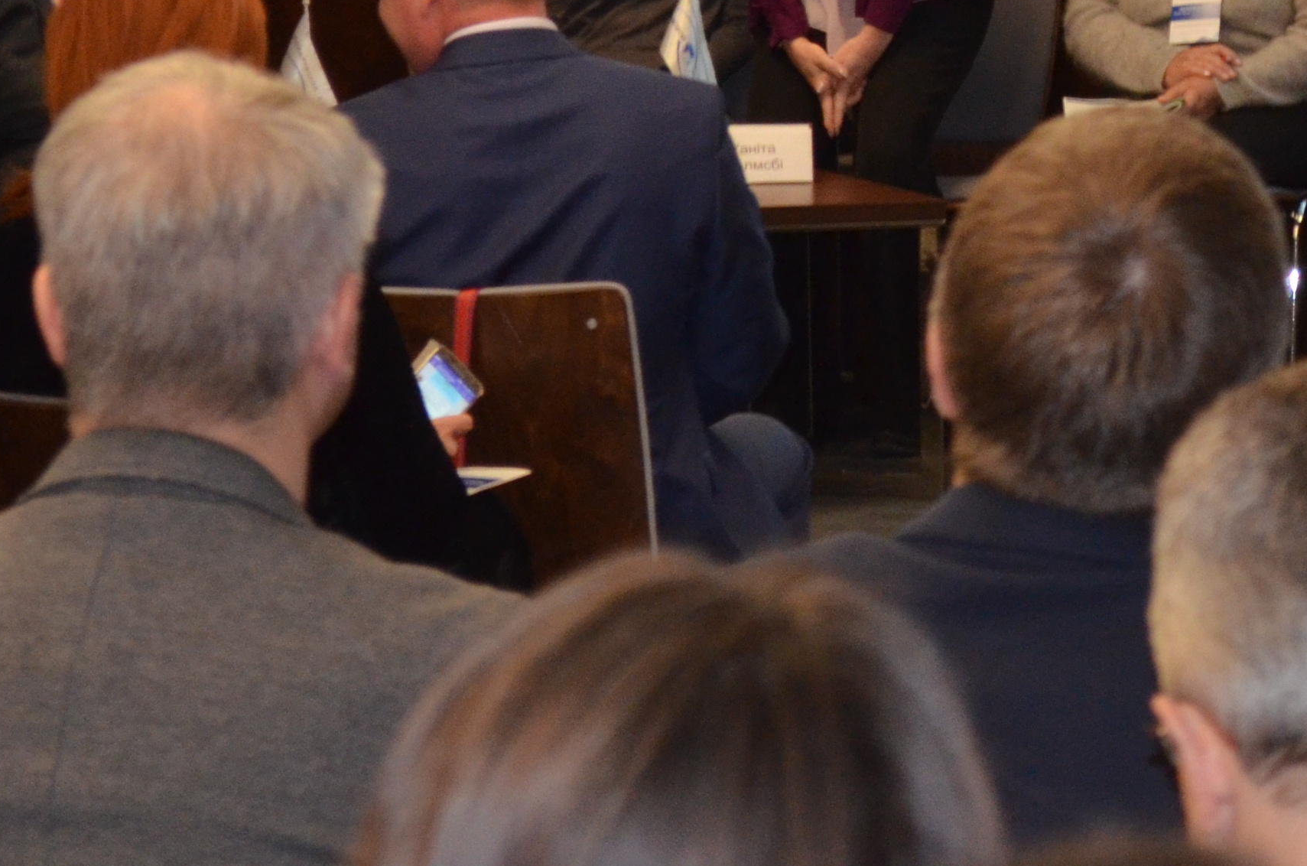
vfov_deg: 6.8
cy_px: -225
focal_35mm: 199
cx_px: 1289
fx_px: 7210
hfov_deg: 10.3
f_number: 5.3
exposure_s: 1/60
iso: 1100
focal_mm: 46
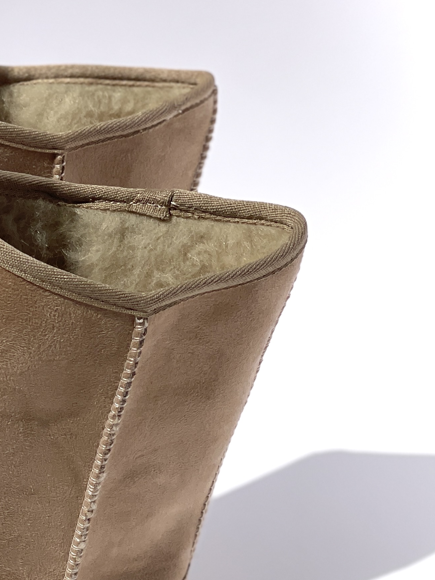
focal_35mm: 148
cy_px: 508
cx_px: -53
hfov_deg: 9.9
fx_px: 2480
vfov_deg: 13.2
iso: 32
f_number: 2.2
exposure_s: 1/7937
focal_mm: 7.5
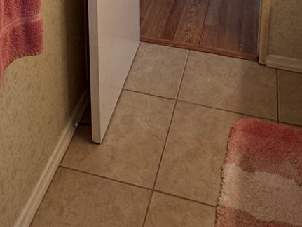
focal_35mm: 52
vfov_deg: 21.2
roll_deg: -0.8
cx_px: 139
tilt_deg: -11.8
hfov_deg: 36.8
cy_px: -156
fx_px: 454
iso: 200
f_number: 2.2
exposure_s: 1/60
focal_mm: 2.22
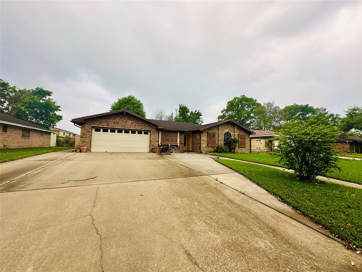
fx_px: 146
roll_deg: -1.9
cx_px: 181
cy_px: 136
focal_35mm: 14
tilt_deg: +3.9
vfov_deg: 85.7
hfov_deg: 102.1
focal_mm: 2.22
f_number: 2.2
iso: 40
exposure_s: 1/186
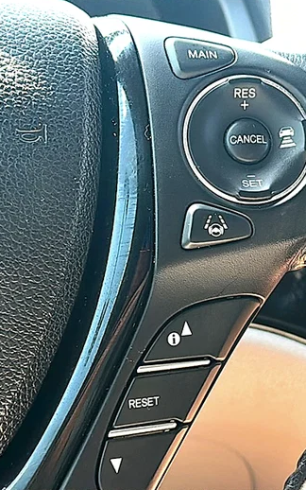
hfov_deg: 20.4
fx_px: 840
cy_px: 244
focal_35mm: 63
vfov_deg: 32.5
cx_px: 244
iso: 100
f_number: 1.78
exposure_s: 1/169
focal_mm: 6.86
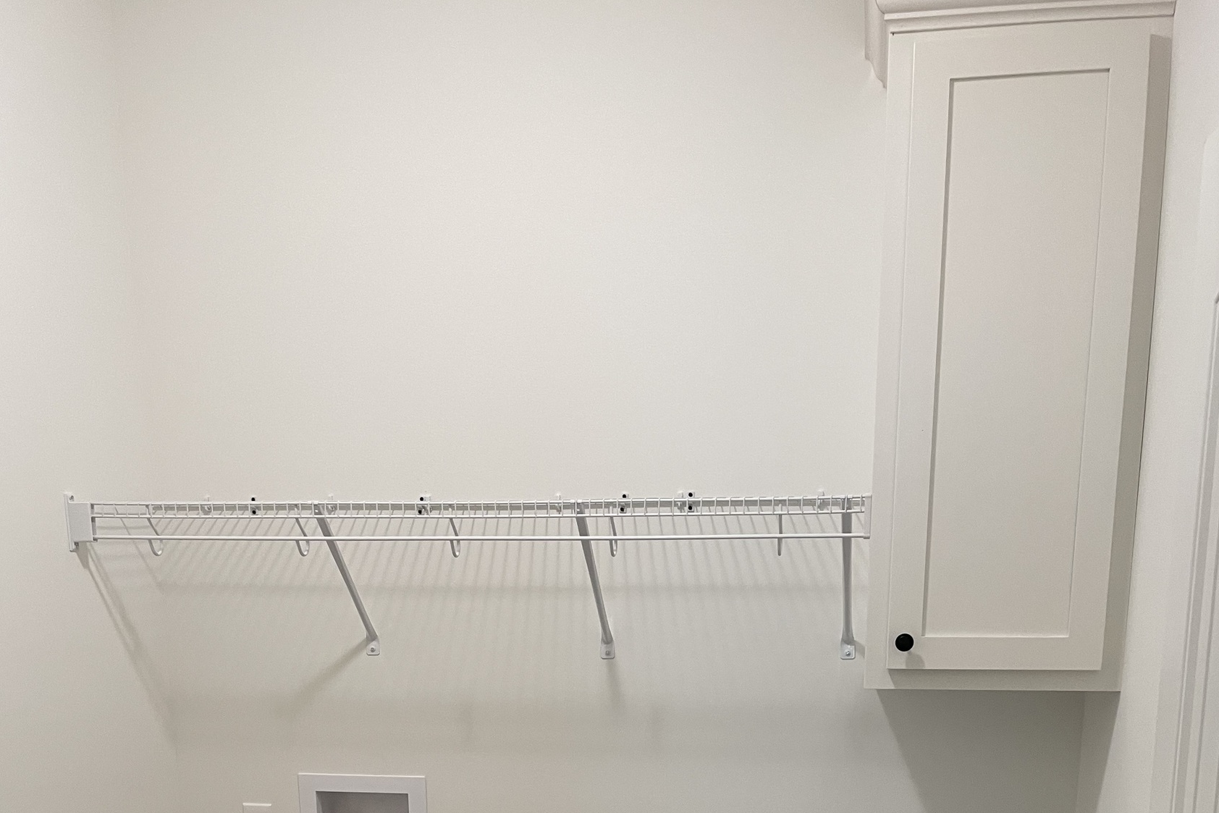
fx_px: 1253
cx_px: 613
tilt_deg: -12.3
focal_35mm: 37
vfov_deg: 33.1
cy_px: 805
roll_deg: +1.1
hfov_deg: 51.9
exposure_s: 1/60
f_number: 1.6
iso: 100
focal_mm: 4.2
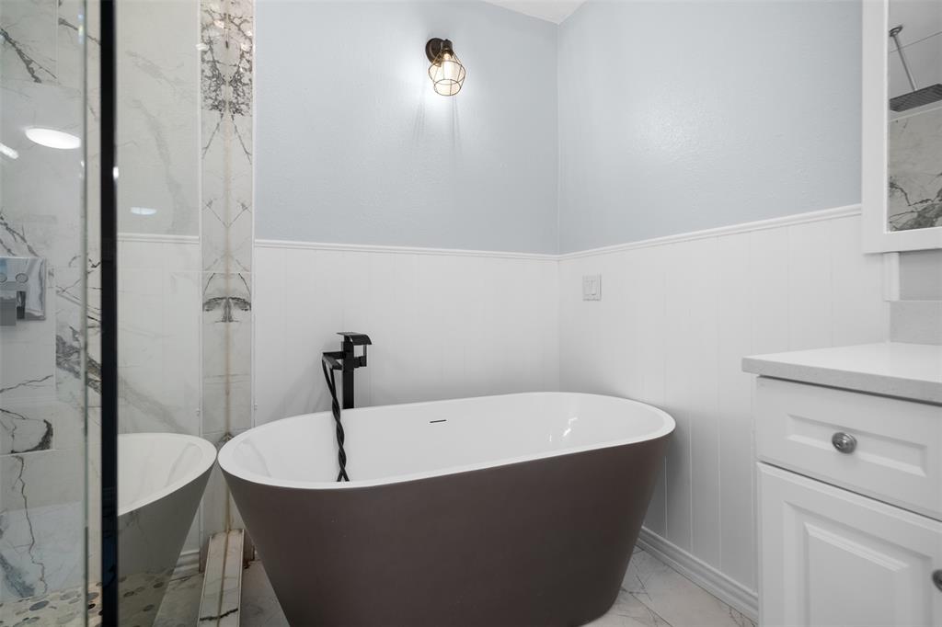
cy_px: 314
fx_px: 445
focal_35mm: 17
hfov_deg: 93.3
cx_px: 471
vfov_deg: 70.4
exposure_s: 1/2
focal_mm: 17
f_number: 7.1
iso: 800
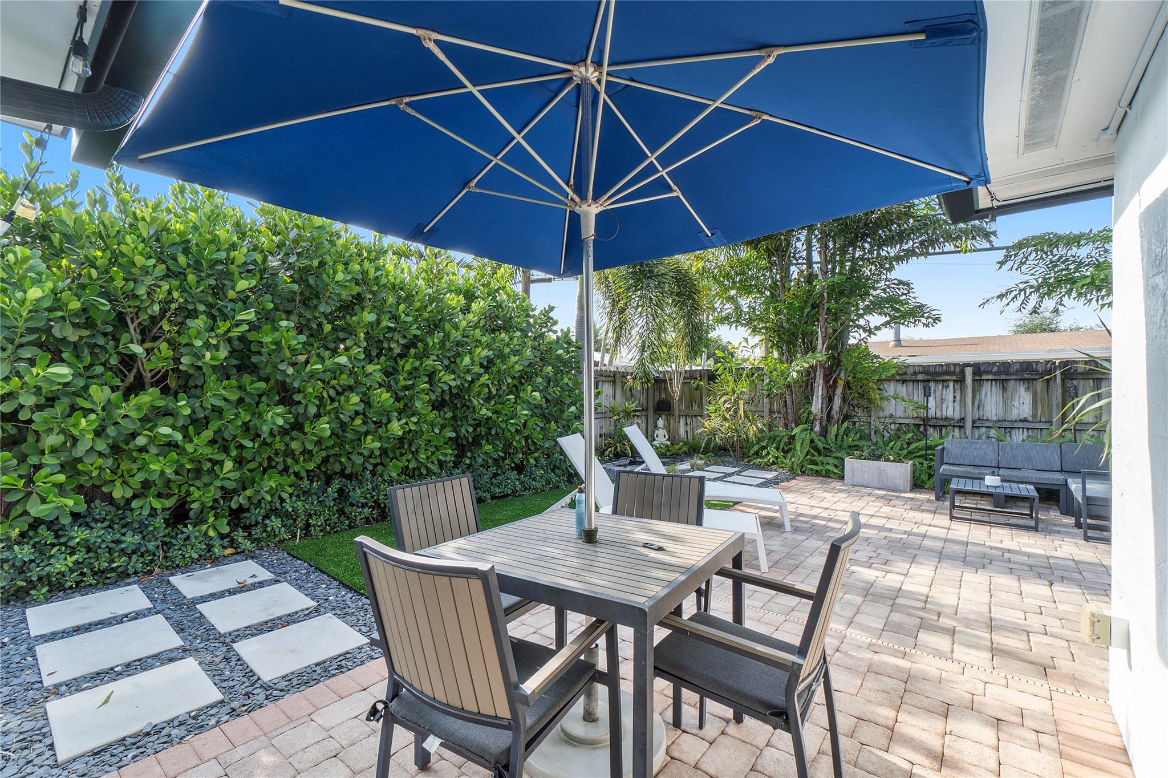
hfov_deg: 100.4
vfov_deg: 77.3
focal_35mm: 15
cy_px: 389
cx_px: 584
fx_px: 486
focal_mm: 10
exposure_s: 1/30
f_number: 11
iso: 100
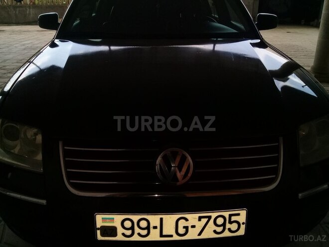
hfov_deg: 58.4
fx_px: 295
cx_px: 164
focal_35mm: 31
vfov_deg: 45.4
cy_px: 124
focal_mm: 3.3
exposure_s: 1/408
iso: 64
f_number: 2.2
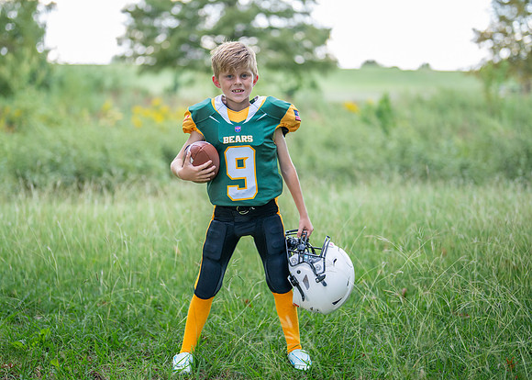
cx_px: 244
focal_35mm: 60
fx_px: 909
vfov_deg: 23.6
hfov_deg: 32.6
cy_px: 179
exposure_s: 1/1600
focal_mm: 50
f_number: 1.2
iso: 320
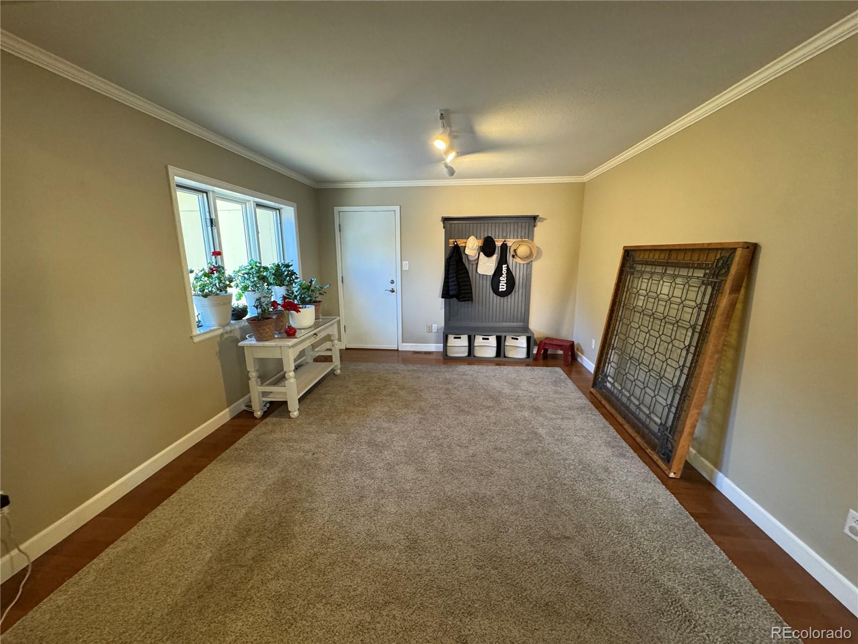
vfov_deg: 85.7
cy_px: 322
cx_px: 429
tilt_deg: -11.6
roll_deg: +1.5
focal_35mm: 14
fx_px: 347
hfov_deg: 102.1
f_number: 2.2
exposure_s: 1/60
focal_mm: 2.22
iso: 400
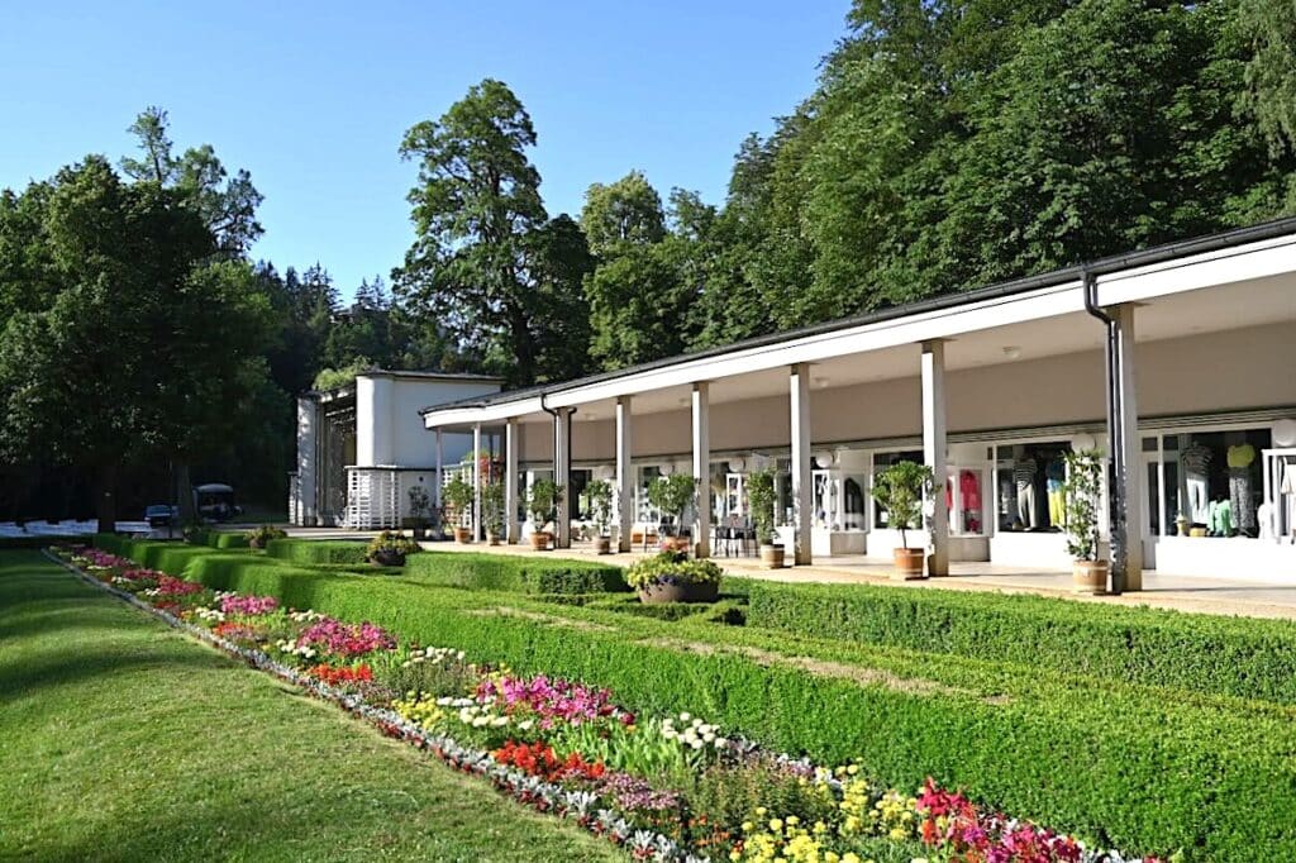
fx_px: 1242
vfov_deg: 38.3
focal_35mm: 34
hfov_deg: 55.1
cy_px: 432
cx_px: 648
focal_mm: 34.5
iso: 100
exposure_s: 1/320
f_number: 6.3
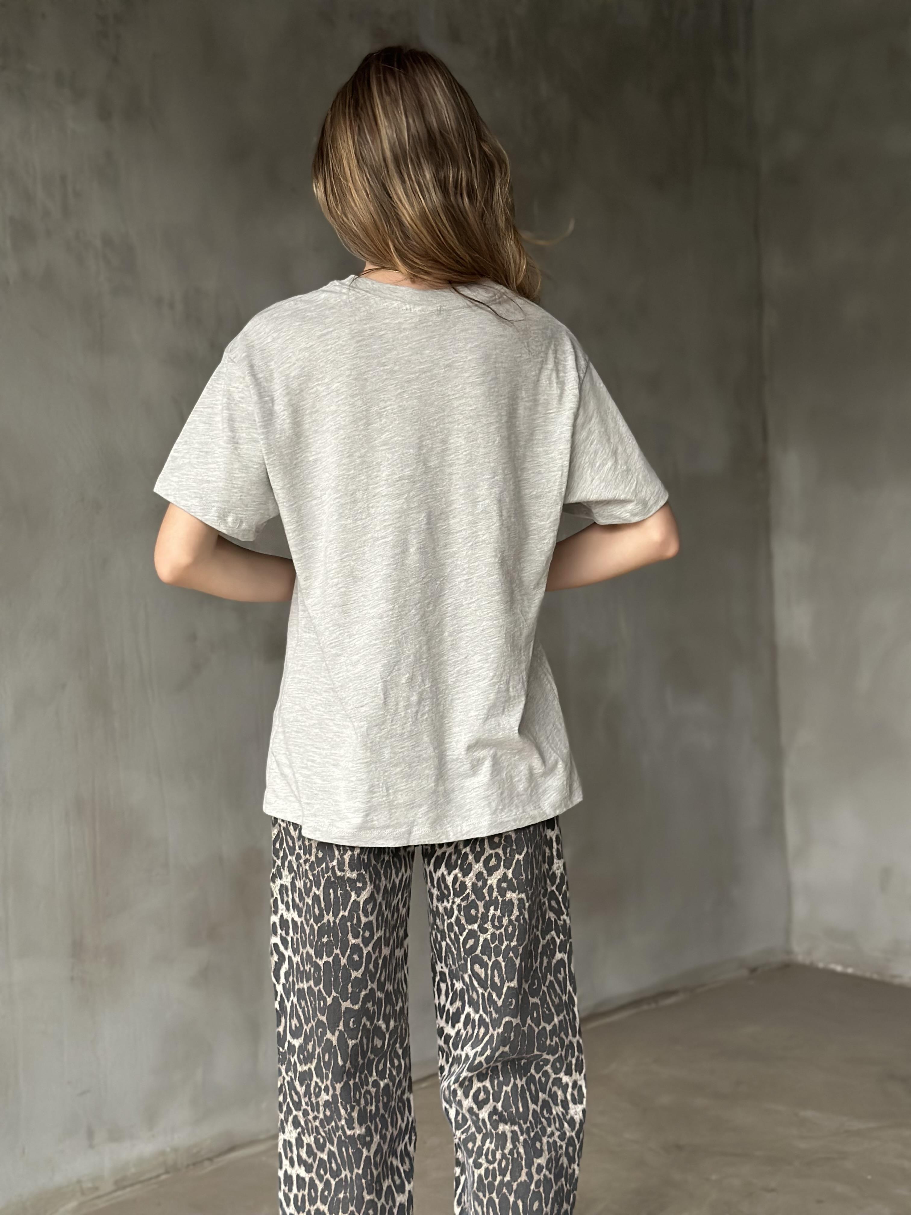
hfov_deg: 30.3
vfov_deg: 39.7
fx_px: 1684
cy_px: 608
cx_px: 456
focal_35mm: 48
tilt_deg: -2.9
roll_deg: +0.9
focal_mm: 6.86
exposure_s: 1/60
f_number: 1.78
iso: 320
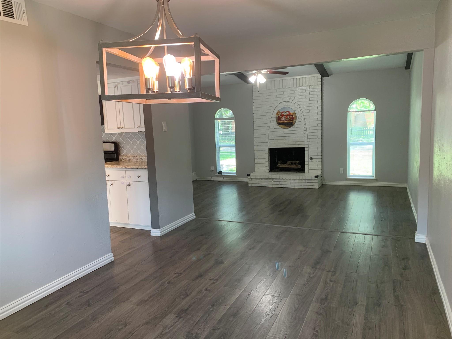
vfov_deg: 53.1
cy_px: 170
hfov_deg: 67.3
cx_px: 226
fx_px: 339
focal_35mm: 26
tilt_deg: -7.6
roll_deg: +2.1
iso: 80
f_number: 1.8
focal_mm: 4.25
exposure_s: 1/60
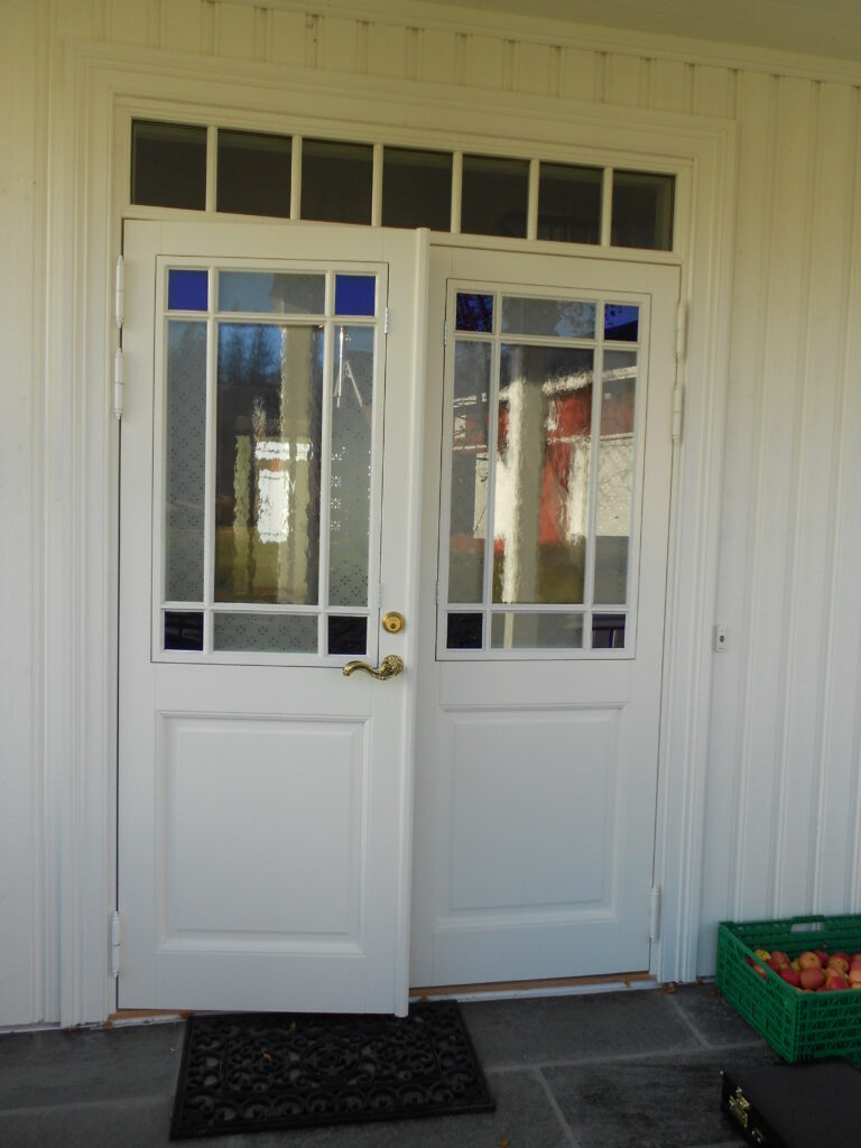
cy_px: 574
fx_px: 862
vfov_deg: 67.3
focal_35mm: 26
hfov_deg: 53.1
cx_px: 430
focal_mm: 4.6
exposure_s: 1/200
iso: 80
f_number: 3.2
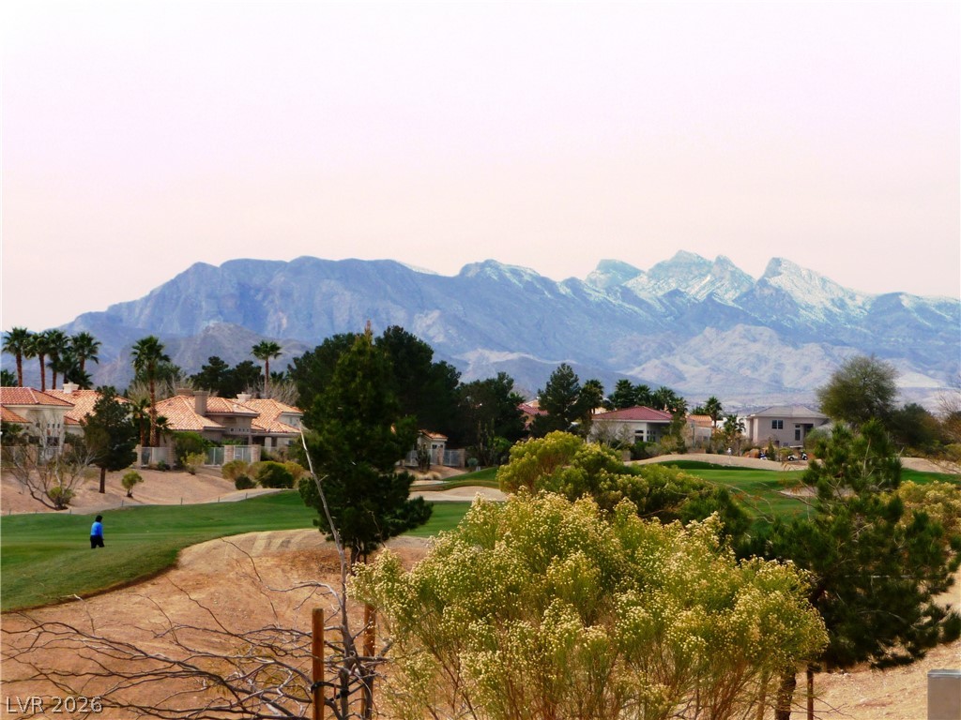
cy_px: 360
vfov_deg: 17.6
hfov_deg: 23.3
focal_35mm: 84
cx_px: 480
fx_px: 2332
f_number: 4.7
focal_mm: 14.2
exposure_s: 1/1000
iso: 100
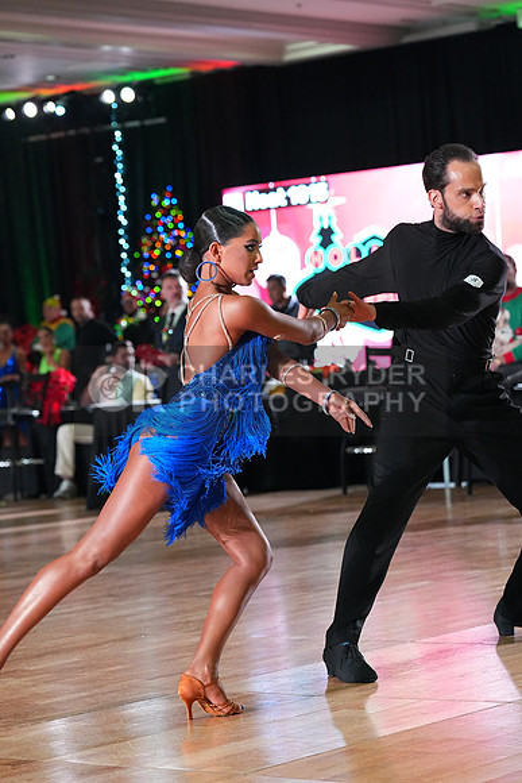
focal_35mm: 104
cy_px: 392
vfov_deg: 19.6
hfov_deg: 13.2
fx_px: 2260
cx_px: 261
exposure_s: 1/400
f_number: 5
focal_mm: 104
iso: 8000
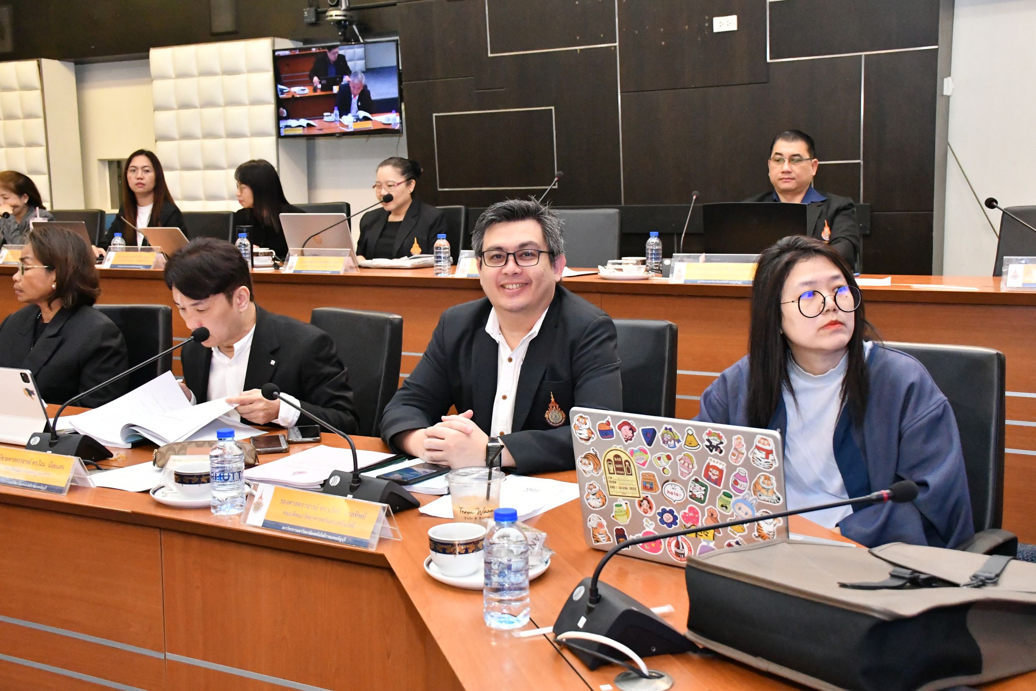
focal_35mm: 39
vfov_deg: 34.2
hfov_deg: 49.6
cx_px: 518
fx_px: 1122
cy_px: 346
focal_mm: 26
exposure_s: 1/160
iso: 8000
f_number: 6.3
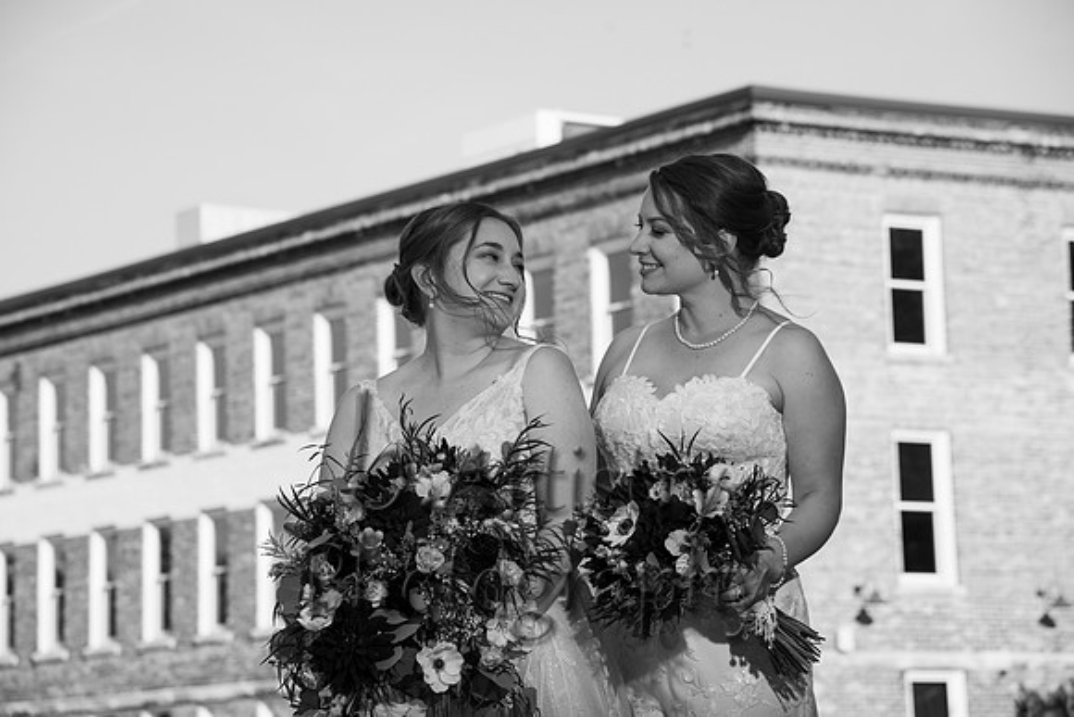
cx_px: 537
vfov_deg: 13.0
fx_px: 3133
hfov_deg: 19.5
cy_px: 358
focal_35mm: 105
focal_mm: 105
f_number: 6.3
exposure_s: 1/500
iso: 160
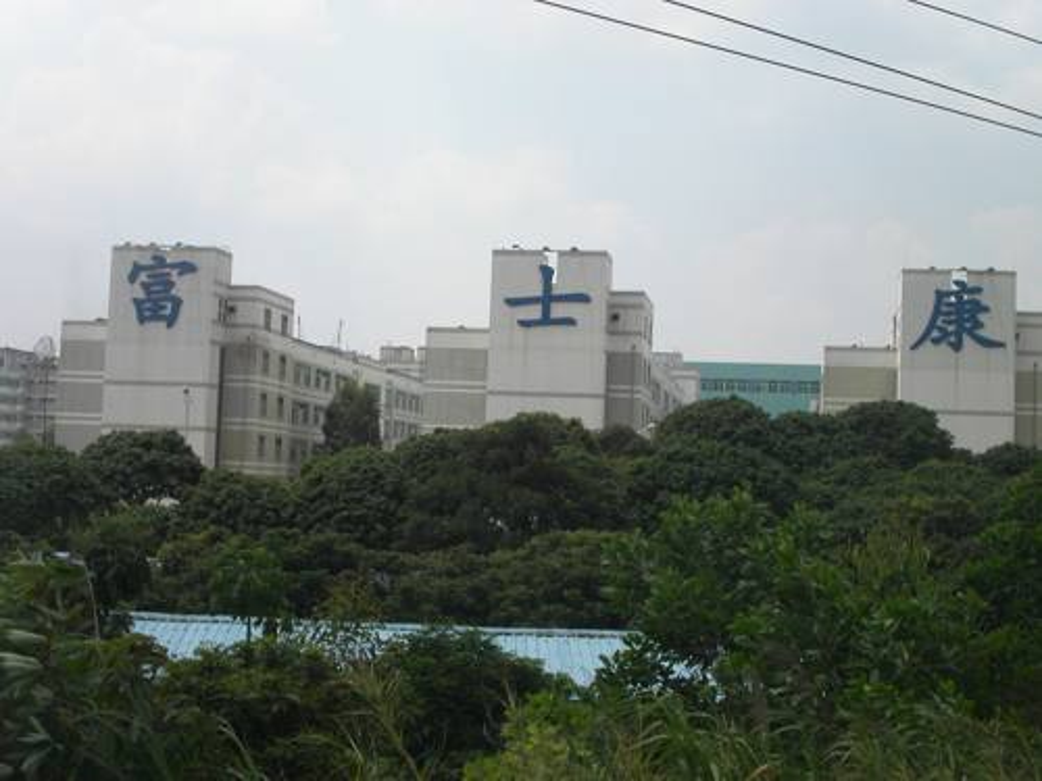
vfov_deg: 29.1
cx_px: 521
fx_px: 1505
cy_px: 390
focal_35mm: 50
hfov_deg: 38.2
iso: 100
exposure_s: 1/350
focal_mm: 10.3
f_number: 8
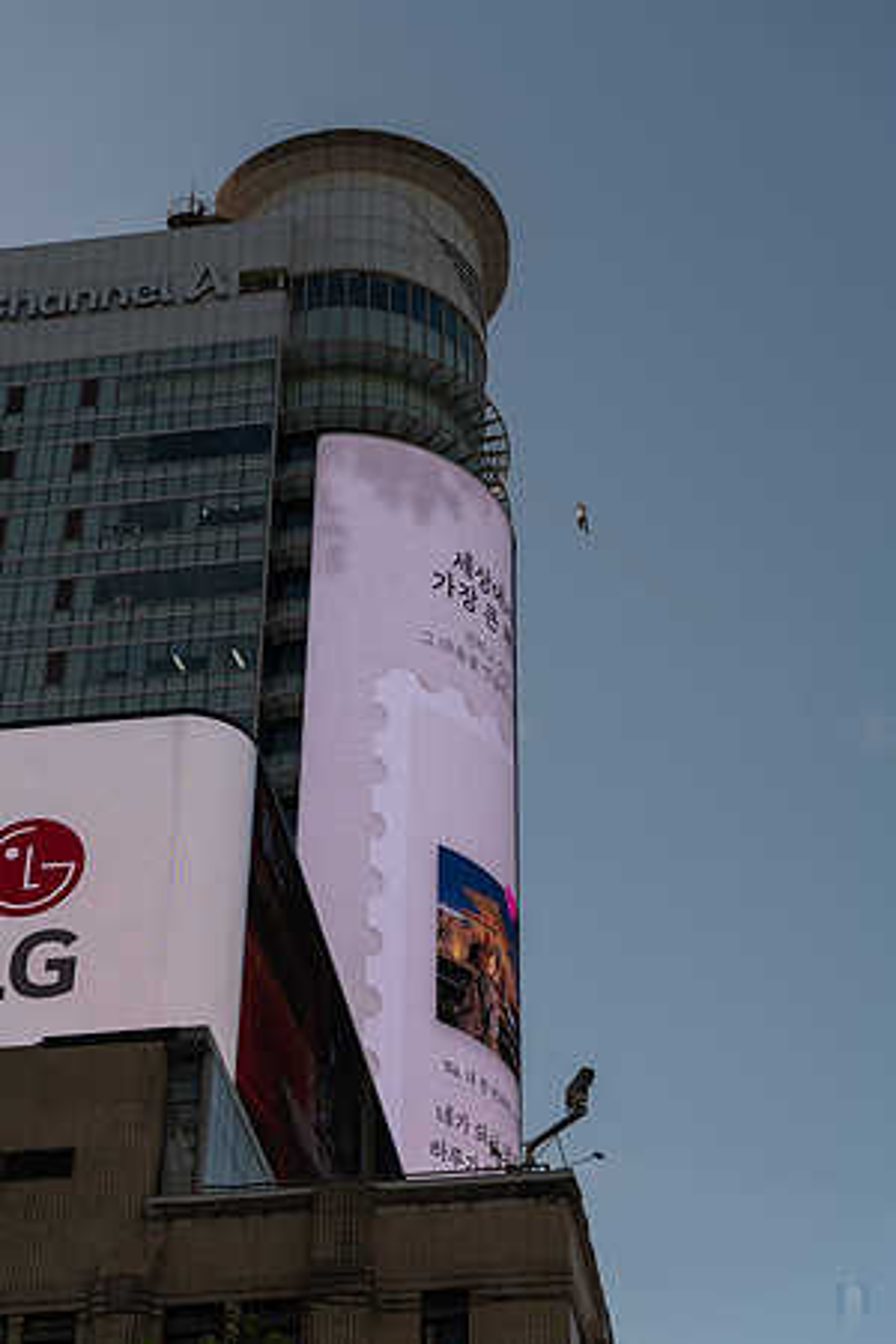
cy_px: 672
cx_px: 448
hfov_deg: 19.5
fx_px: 2613
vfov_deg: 28.8
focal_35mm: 70
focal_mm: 70
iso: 64
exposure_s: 1/800
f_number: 5
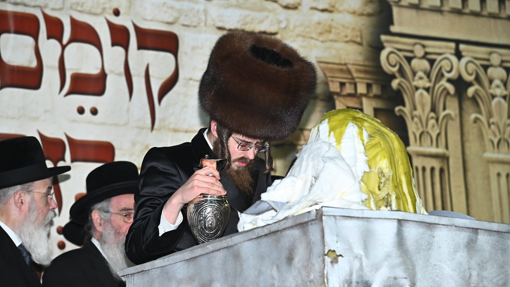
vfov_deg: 6.4
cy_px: 158
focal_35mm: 189
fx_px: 2556
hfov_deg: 11.4
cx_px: 255
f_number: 7.1
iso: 2000
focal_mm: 180
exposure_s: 1/200
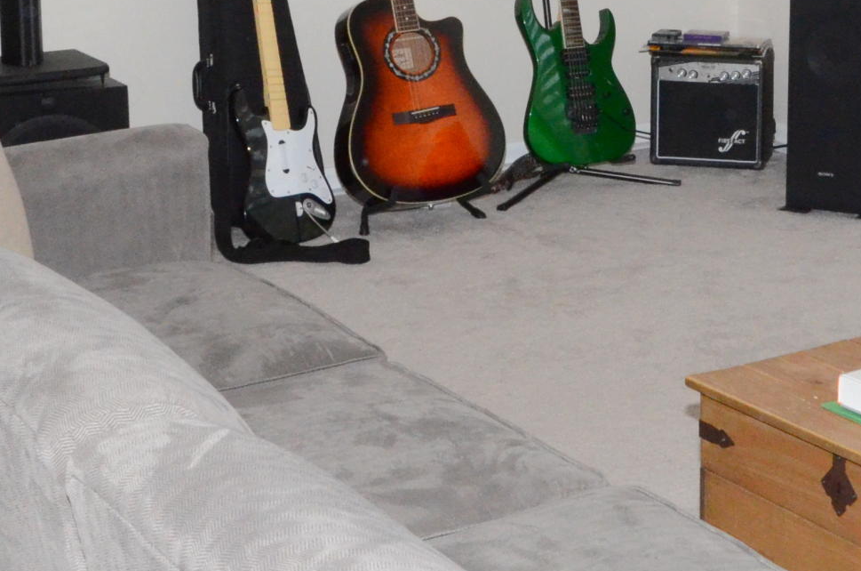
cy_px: -40
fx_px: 2328
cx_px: 736
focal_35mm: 98
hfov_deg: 20.6
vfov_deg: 13.7
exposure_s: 1/250
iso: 3200
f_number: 14
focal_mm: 21
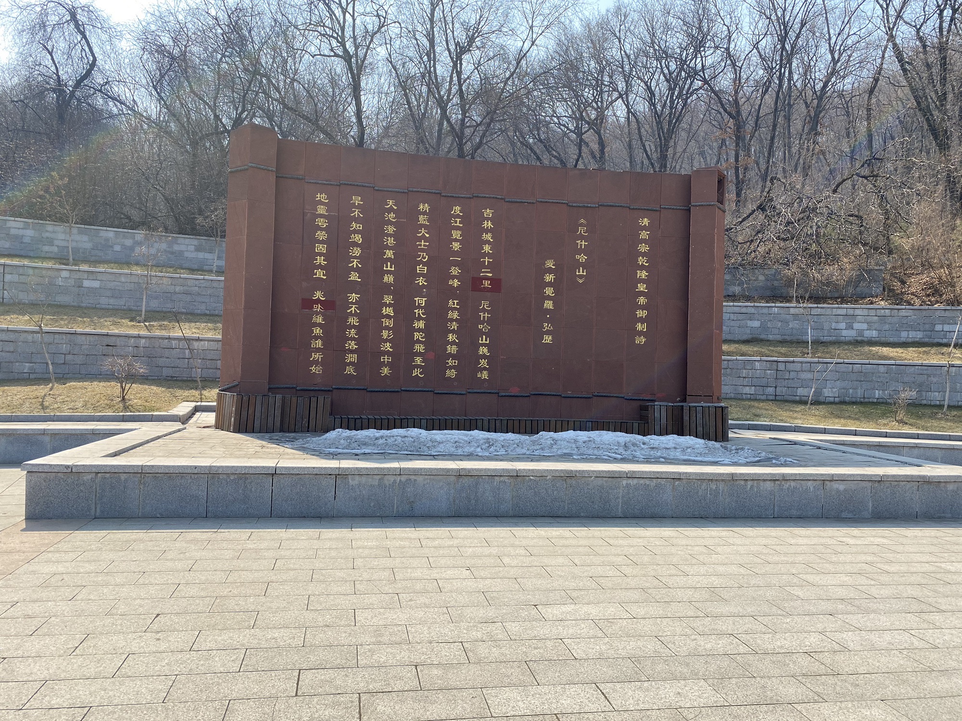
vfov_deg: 53.1
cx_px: 481
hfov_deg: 67.3
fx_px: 723
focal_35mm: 26
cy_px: 360
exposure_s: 1/799
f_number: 1.8
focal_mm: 4.25
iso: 32
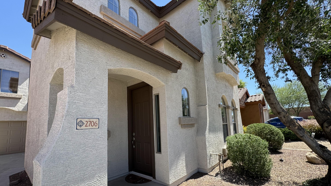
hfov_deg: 99.3
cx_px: 160
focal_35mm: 16
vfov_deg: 66.6
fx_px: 140
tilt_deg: +5.7
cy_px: 109
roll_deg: +2.2
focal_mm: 2.22
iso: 40
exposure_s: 1/569
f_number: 2.2
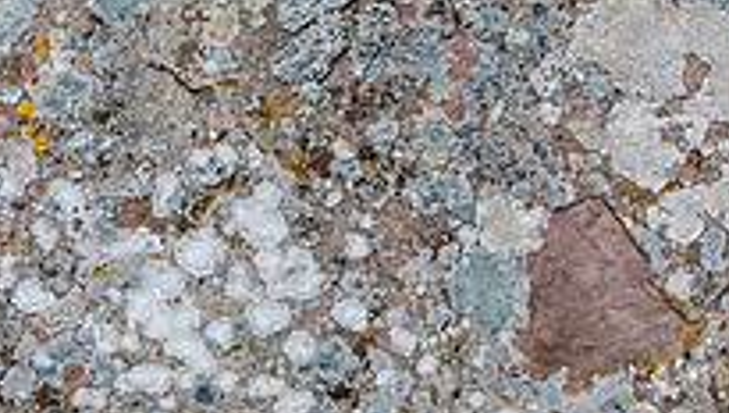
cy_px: 144
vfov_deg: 17.0
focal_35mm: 71
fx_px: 1374
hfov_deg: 29.5
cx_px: 498
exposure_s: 1/400
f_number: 2.8
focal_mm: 16
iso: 400
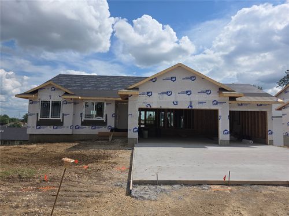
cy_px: 108
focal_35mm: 23
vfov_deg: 58.9
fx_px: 192
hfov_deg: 73.9
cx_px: 144
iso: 25
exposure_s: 1/3264
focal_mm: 5.4
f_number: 1.8
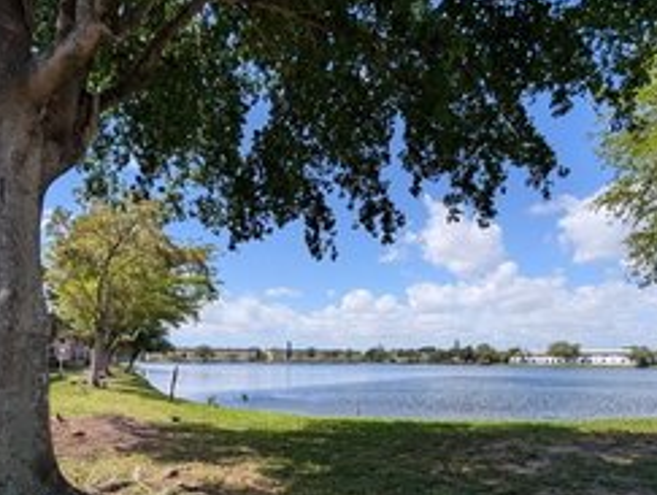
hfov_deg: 78.8
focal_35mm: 21
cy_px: 330
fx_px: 399
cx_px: 304
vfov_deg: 62.0
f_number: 1.7
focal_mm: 2.02
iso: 55
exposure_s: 1/2342
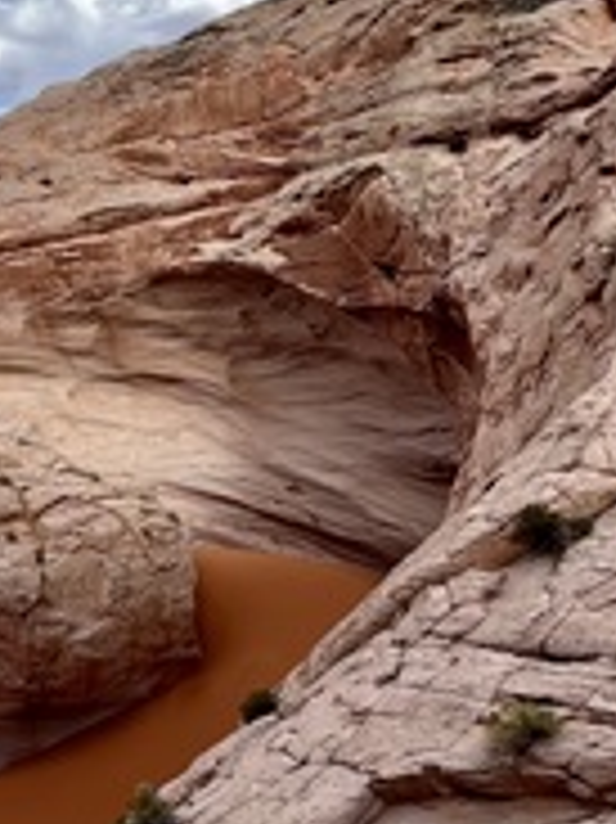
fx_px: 879
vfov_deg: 49.8
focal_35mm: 37
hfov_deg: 29.0
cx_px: -238
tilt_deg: -12.7
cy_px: 500
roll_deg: +1.8
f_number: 1.8
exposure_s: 1/461
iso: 32
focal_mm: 1.57
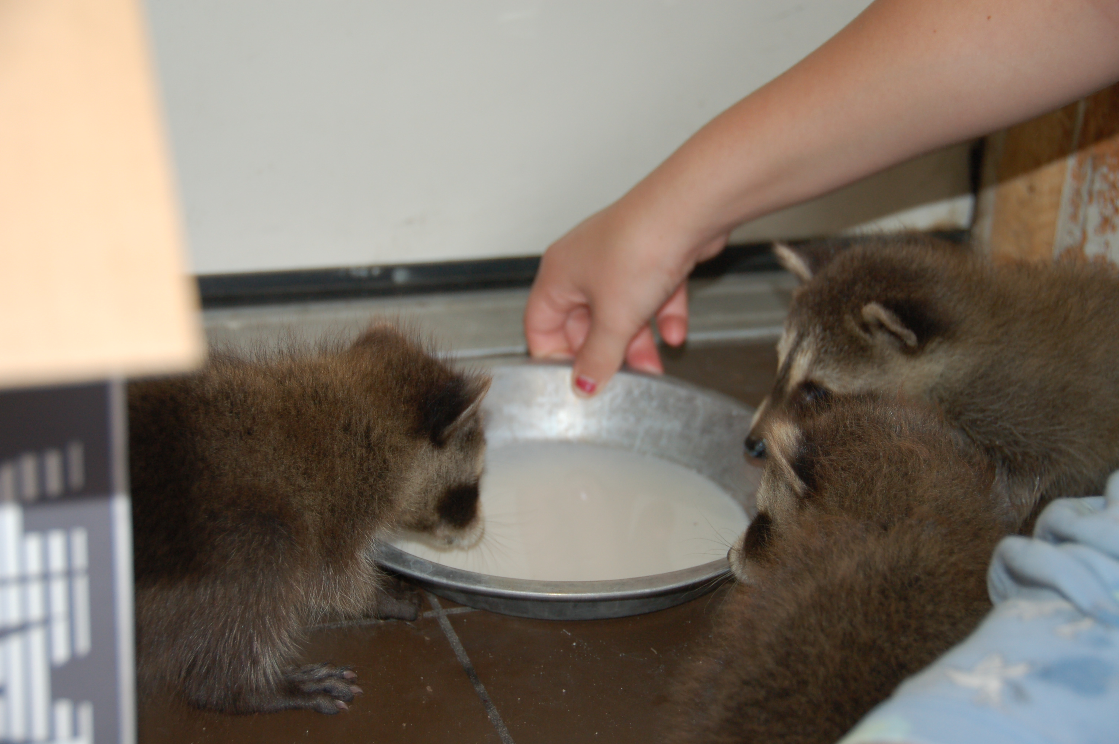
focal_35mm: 78
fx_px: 2422
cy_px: 372
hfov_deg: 26.0
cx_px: 560
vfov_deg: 17.5
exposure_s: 1/60
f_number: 4.8
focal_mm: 52
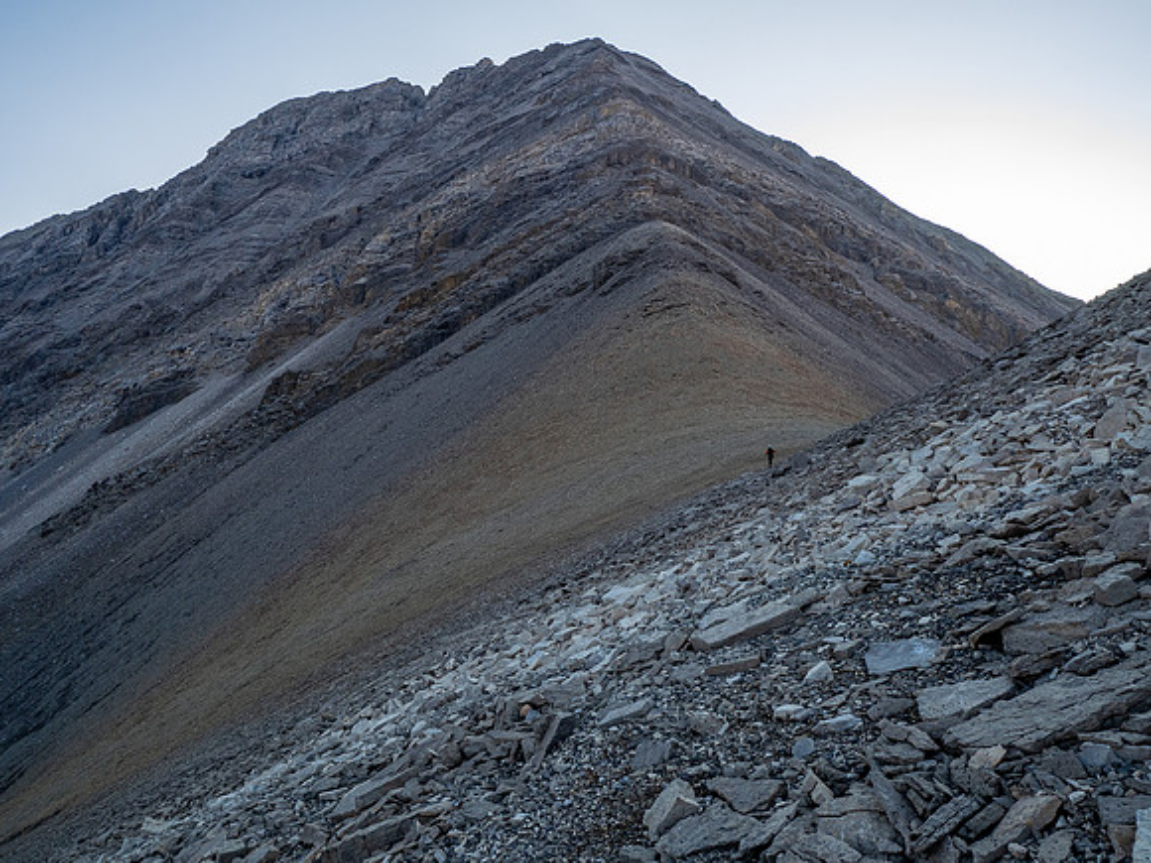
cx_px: 576
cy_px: 432
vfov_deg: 56.8
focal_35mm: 24
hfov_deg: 71.6
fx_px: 798
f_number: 8
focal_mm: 12
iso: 200
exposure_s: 1/160
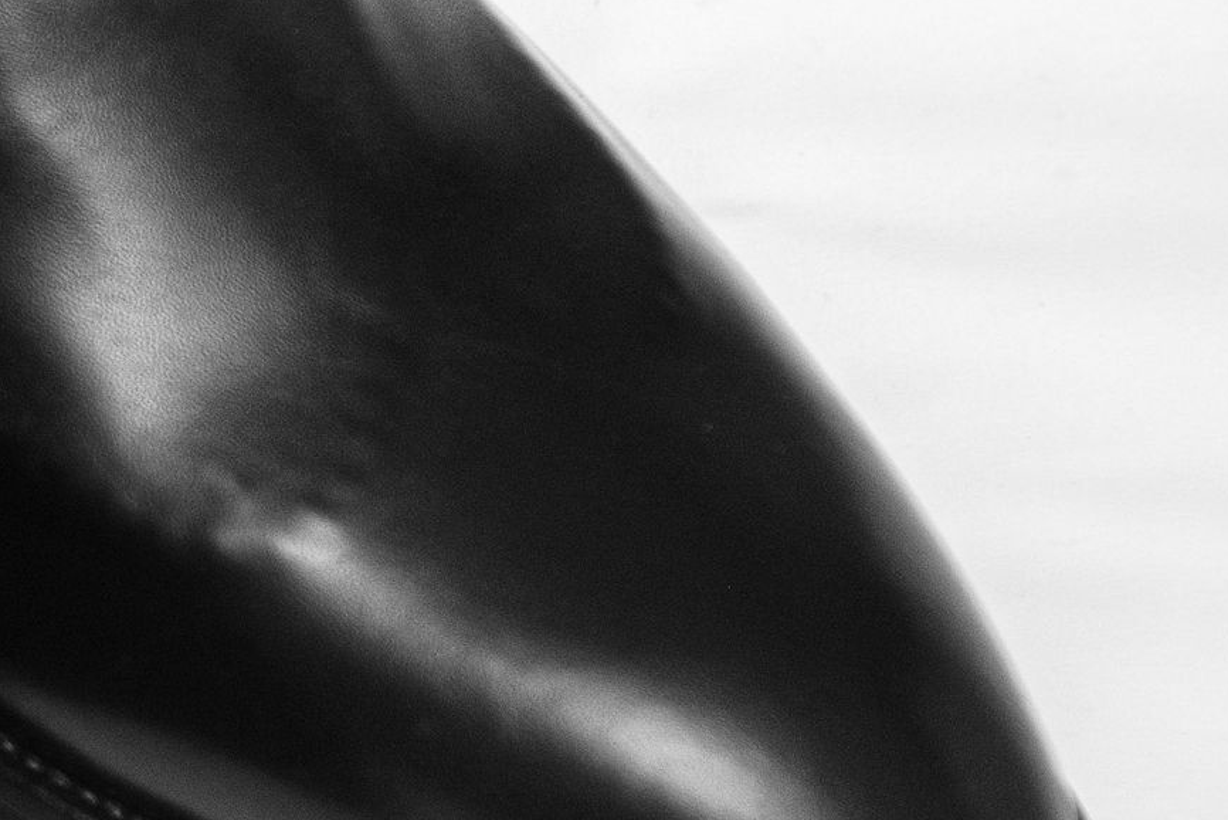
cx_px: -852
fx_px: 11635
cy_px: -120
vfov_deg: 4.0
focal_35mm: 341
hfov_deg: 5.9
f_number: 4
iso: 800
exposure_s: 1/200
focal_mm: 82
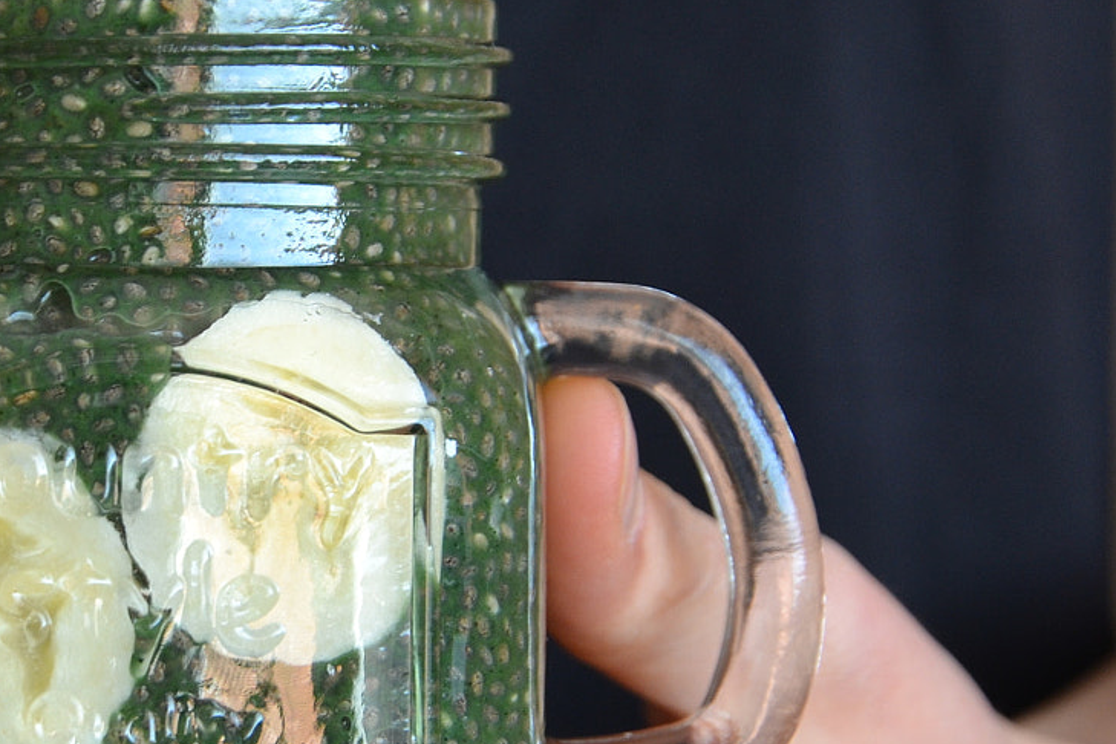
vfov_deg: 8.7
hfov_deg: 12.9
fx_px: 4898
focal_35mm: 158
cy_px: 381
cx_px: 228
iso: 400
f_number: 4.8
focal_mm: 48
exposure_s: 1/40
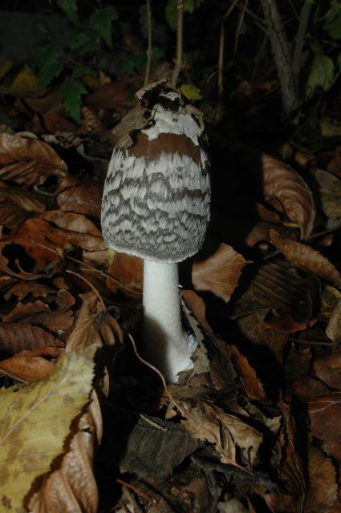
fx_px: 727
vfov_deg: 38.9
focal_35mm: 51
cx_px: 170
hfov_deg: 26.4
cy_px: 256
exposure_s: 1/60
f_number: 16
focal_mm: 34
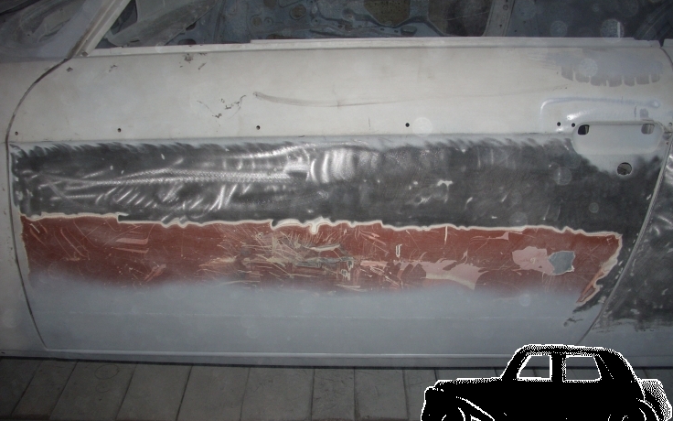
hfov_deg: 49.3
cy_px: 200
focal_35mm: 40
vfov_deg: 32.0
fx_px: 734
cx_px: 337
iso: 64
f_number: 2.8
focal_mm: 6.2
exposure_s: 1/60
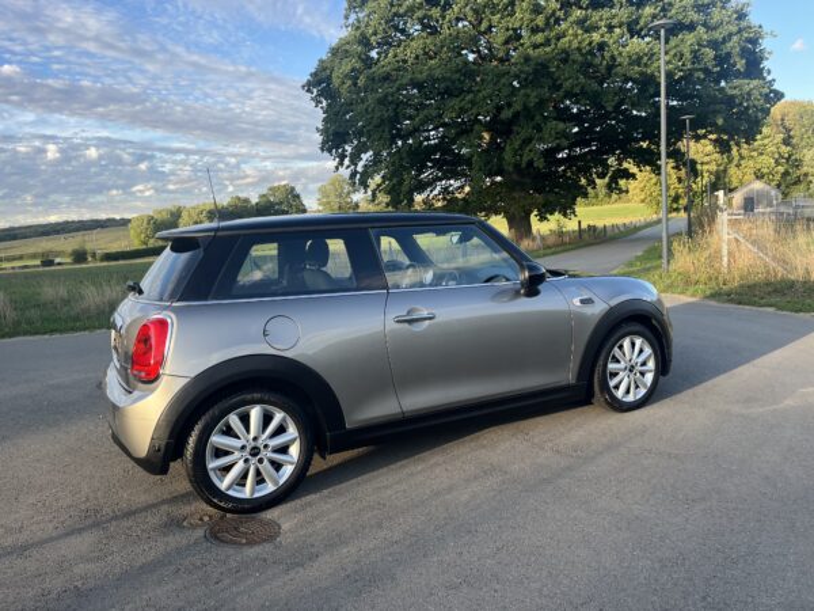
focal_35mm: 26
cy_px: 306
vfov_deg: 53.1
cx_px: 407
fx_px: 611
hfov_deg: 67.3
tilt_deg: -1.3
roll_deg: +1.7
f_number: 1.6
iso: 50
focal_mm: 5.1
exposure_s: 1/566
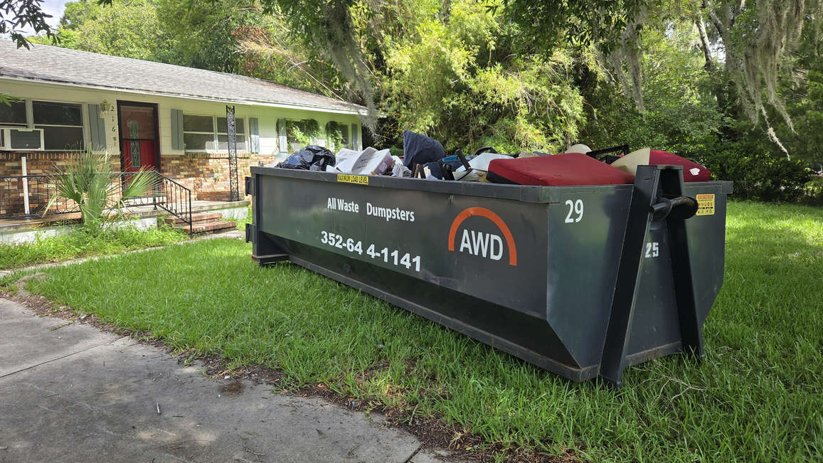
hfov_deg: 71.9
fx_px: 567
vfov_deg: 44.3
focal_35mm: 26
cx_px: 398
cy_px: 202
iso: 80
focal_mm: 5.4
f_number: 1.8
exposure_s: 1/1050
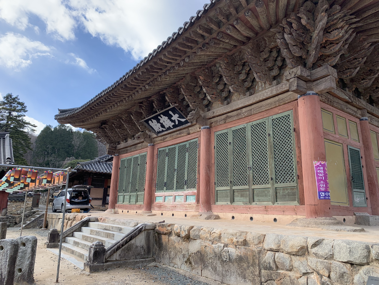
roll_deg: -2.4
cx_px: 190
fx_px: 285
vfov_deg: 53.1
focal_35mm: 26
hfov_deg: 67.3
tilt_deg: +13.3
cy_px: 142
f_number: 1.8
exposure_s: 1/743
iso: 25
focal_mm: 4.25
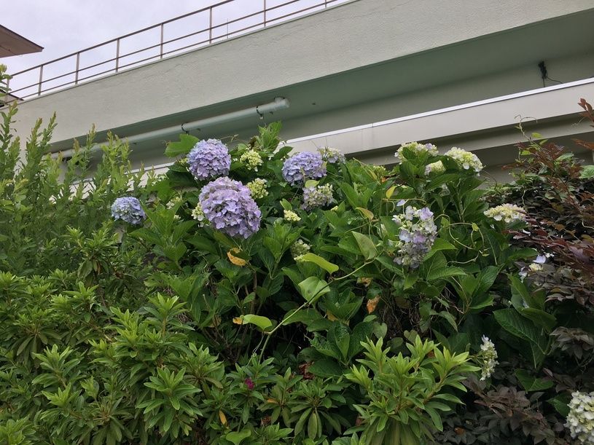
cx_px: 297
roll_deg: +0.4
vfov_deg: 48.2
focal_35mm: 29
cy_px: 222
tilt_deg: +14.0
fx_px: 498
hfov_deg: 61.7
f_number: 2.2
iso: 25
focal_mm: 4.15
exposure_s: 1/625
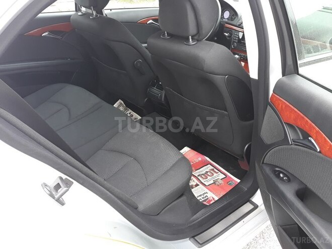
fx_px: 259
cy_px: 124
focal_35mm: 27
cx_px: 166
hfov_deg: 65.3
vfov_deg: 51.4
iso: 64
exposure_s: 1/50
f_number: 1.7
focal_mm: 3.71
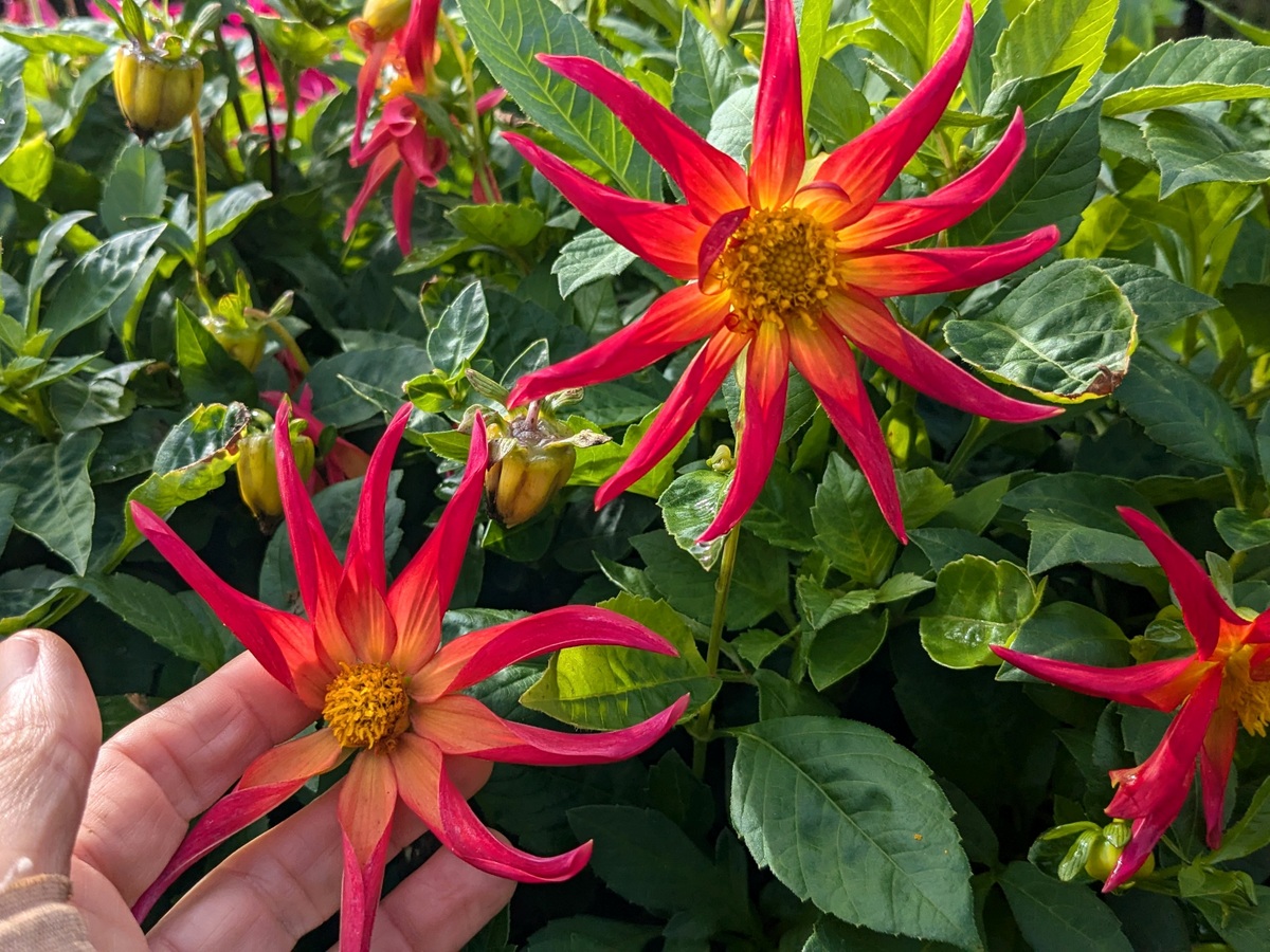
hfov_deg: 65.3
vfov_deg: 51.4
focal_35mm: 27
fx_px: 991
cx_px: 635
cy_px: 476
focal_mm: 4.38
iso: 51
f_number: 1.73
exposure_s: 1/1949
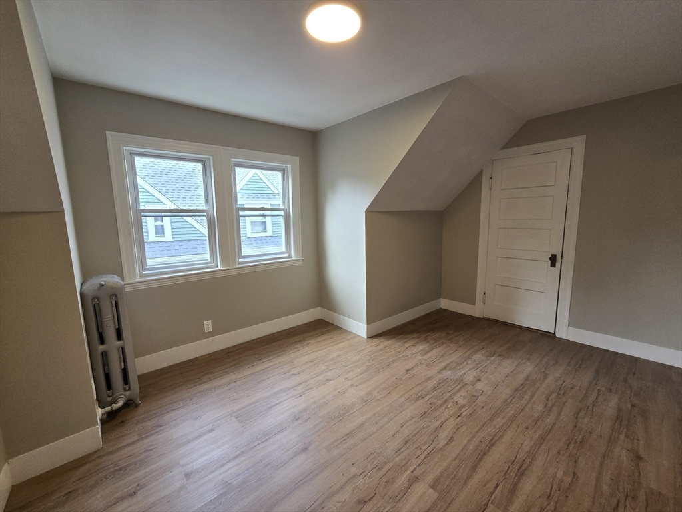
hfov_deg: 106.2
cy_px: 256
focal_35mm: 13
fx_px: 256
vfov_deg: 89.9
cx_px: 341
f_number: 2.2
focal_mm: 2.2
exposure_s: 1/120
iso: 80
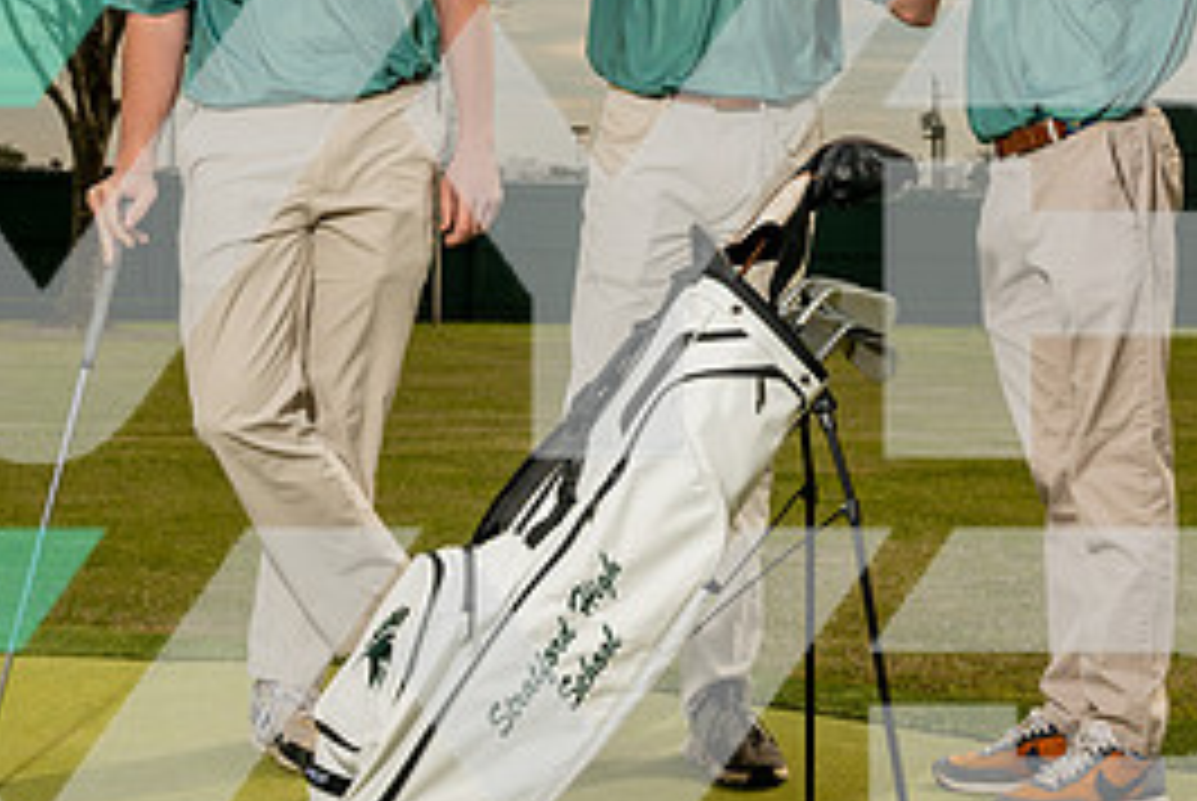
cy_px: 223
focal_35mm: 74
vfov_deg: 18.4
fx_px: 2463
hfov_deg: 27.2
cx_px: 796
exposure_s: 1/250
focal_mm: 34
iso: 250
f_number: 8
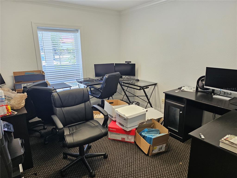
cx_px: 118
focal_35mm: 23
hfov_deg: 73.9
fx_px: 157
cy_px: 89
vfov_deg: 58.9
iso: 200
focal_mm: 6.3
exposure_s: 1/180
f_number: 1.7
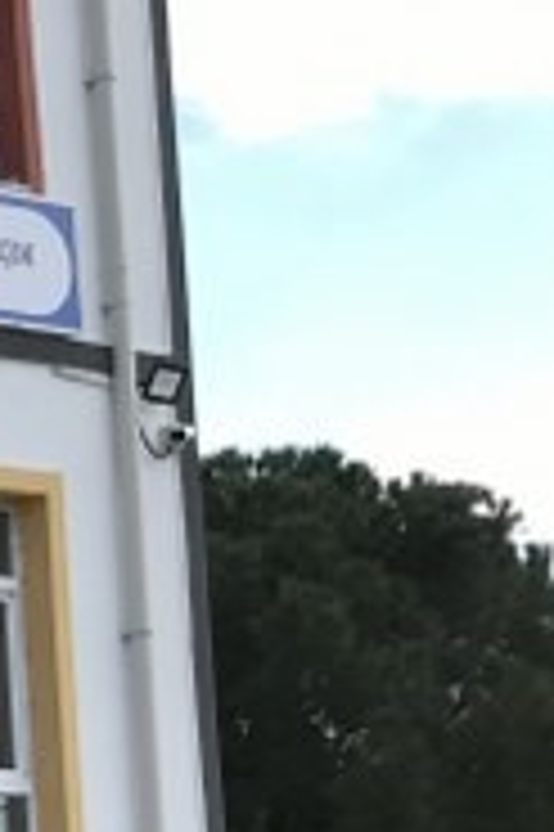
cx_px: -928
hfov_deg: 9.3
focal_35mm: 126
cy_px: 904
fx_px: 2914
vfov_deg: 15.8
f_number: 1.8
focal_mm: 3.99
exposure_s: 1/1182
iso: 20
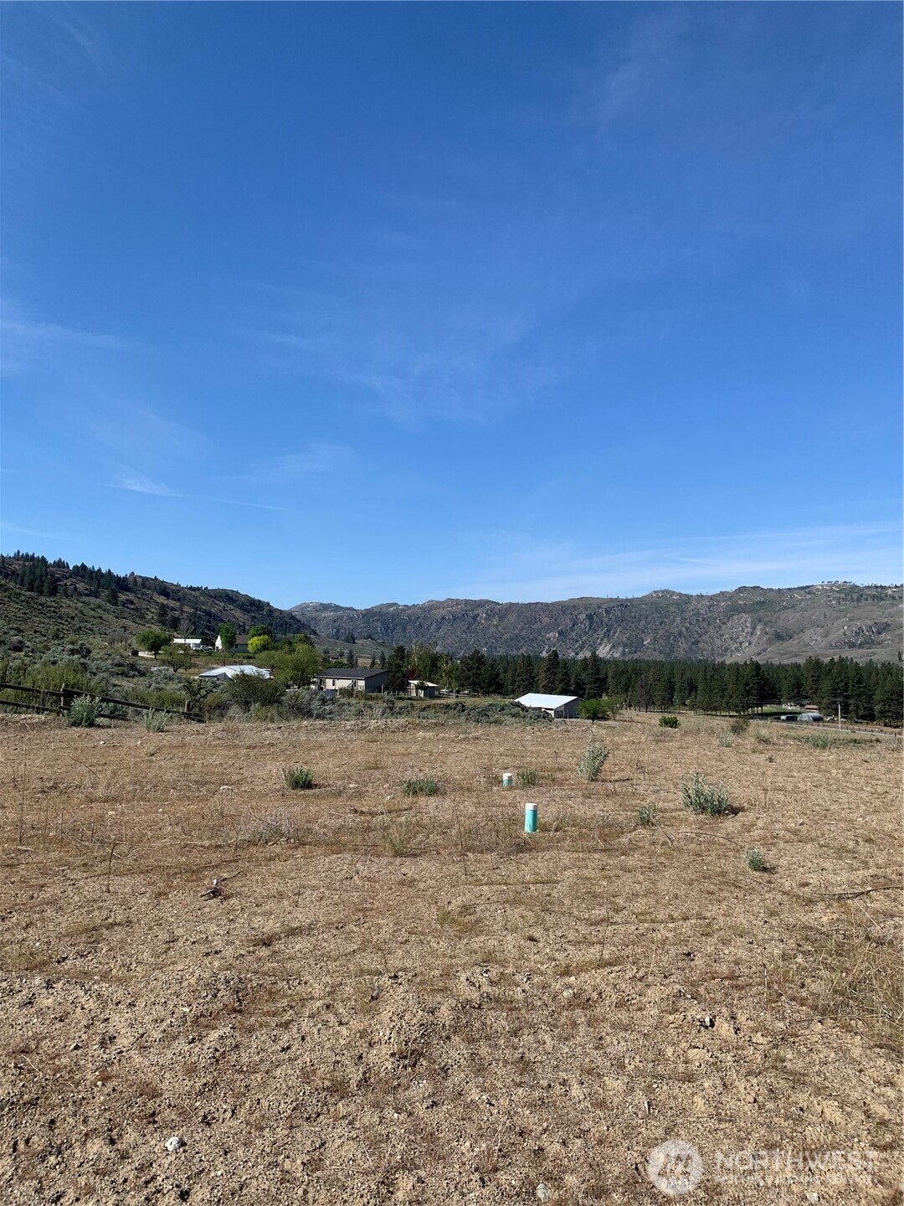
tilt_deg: +8.0
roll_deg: -0.9
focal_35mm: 26
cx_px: 452
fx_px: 905
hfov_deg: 53.1
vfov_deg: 67.3
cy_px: 603
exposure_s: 1/2364
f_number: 1.8
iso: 25
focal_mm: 4.25
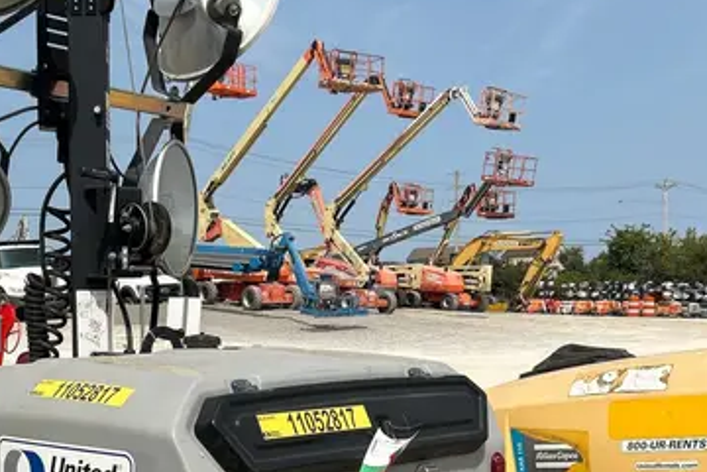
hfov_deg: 35.5
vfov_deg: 24.1
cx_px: 189
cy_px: 408
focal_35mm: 55
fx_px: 1080
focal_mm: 5.7
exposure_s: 1/5882
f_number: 1.5
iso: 50
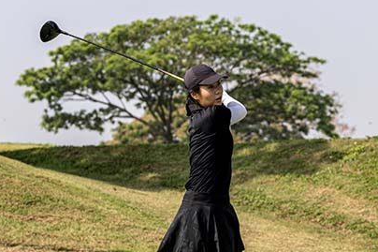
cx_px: 305
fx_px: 1921
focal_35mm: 183
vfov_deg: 7.5
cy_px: 192
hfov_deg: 11.2
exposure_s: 1/2500
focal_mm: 77
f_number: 4
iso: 220
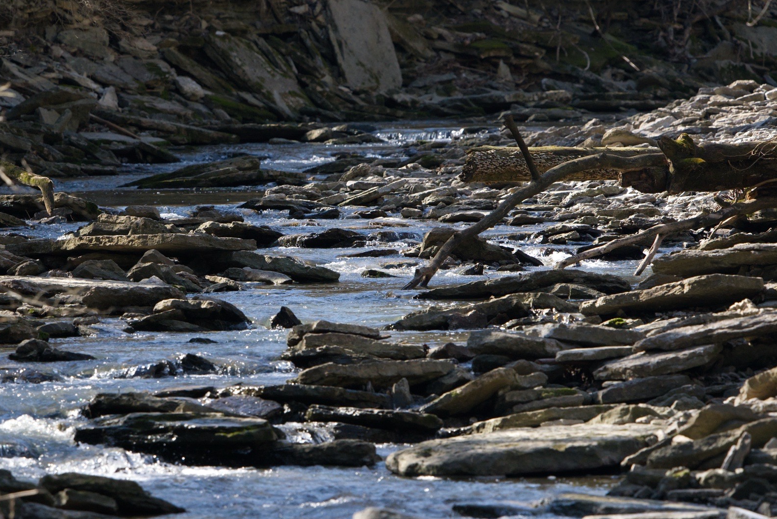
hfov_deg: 4.1
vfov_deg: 2.7
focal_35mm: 506
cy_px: 262
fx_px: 10928
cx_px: 355
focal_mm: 444
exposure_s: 1/2000
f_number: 8
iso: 5000
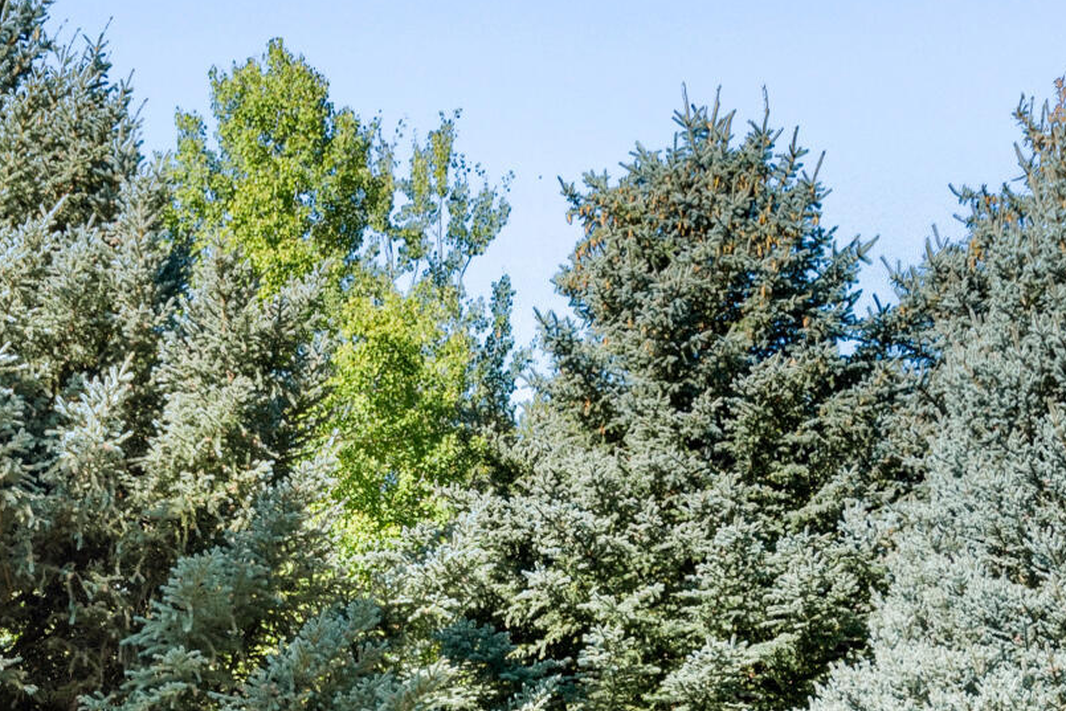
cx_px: 40
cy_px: 968
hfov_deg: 23.8
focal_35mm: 82
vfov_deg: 15.7
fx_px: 2428
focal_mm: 22
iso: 400
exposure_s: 1/125
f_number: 7.1
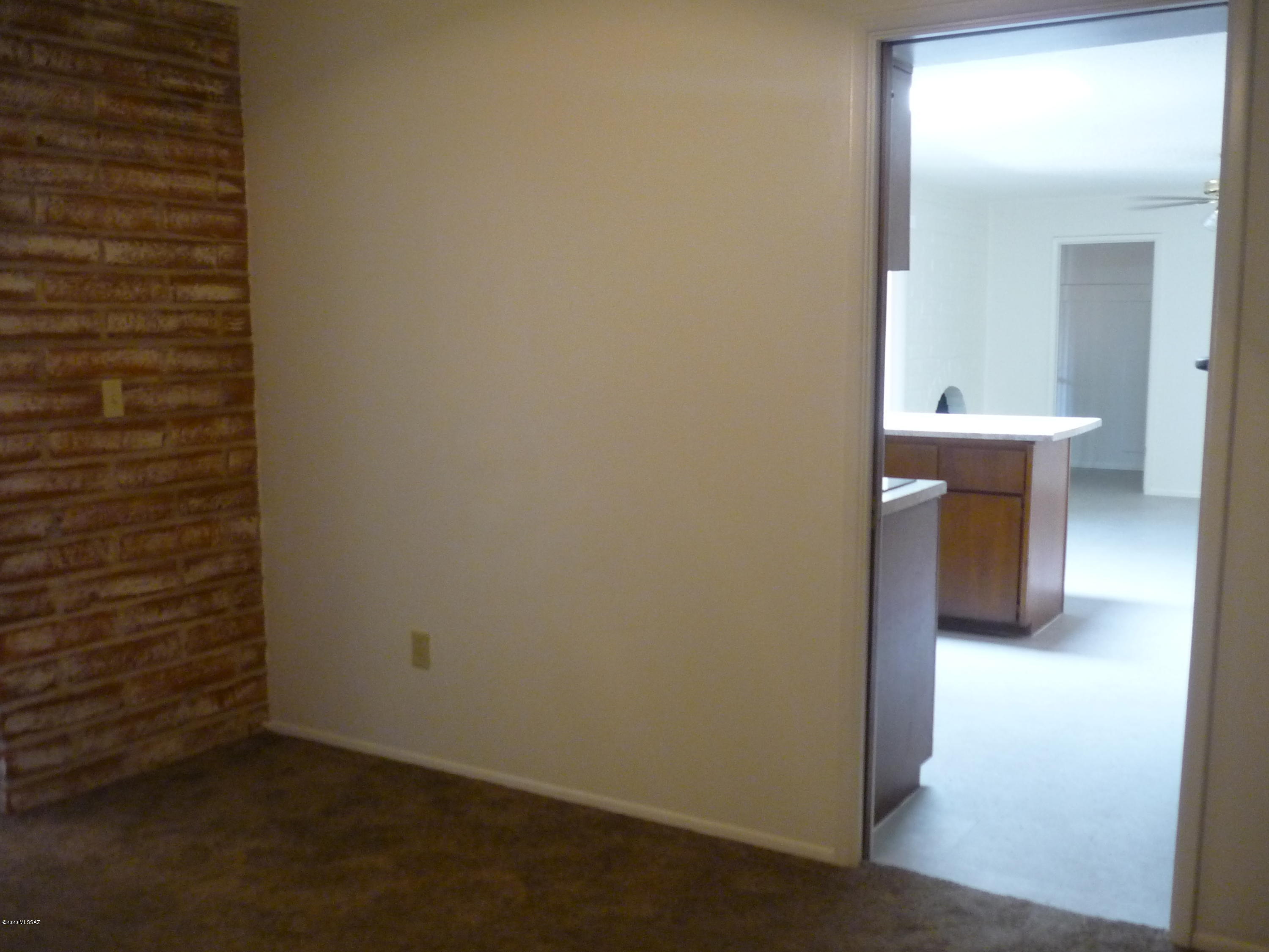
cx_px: 634
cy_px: 476
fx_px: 1210
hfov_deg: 55.4
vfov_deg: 42.9
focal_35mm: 33
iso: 320
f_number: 2.8
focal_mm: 5.5
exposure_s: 1/30
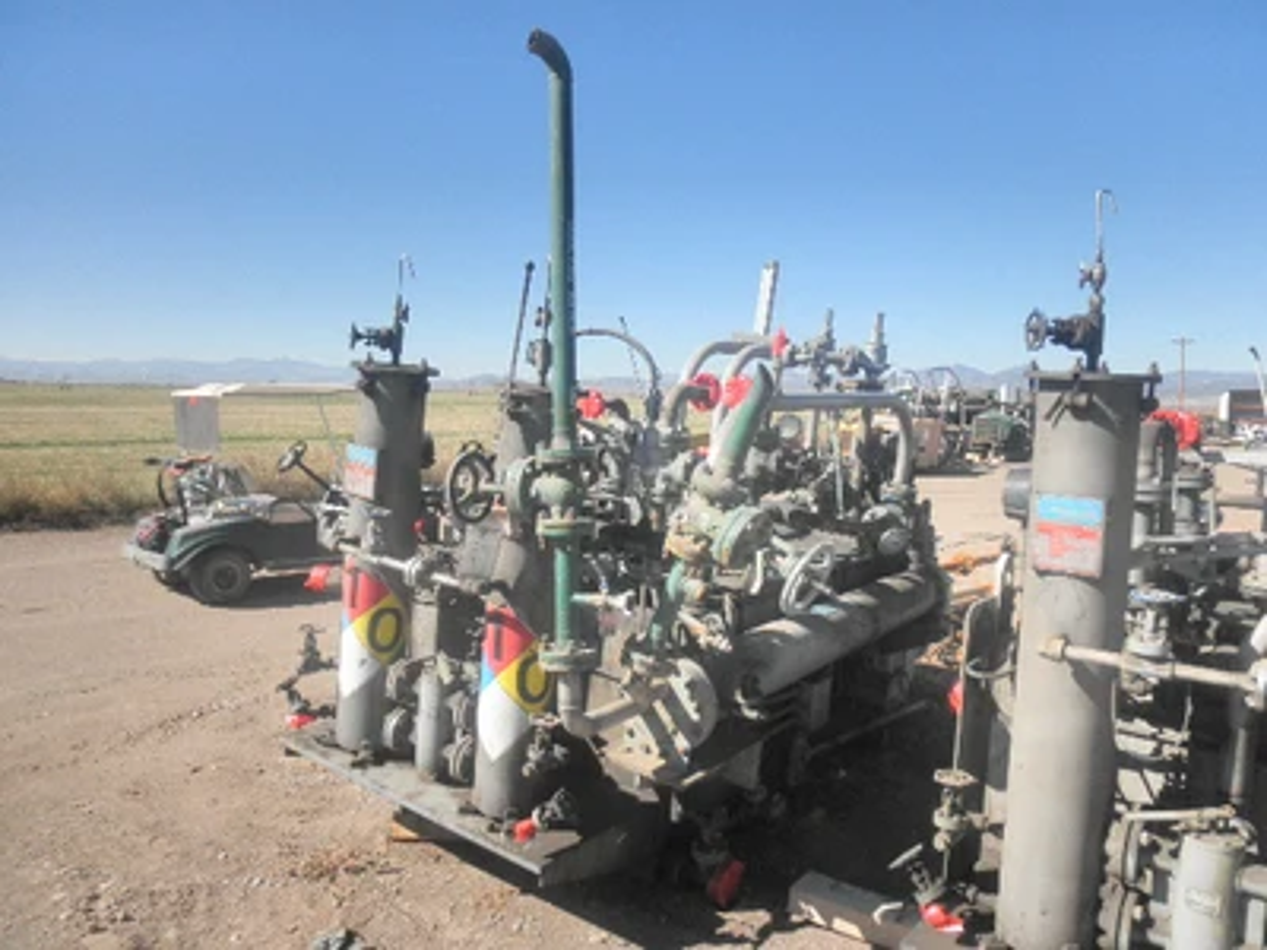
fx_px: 1025
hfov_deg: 63.4
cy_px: 475
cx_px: 634
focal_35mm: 28
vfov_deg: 49.7
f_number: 8.5
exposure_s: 1/100
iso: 64
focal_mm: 5
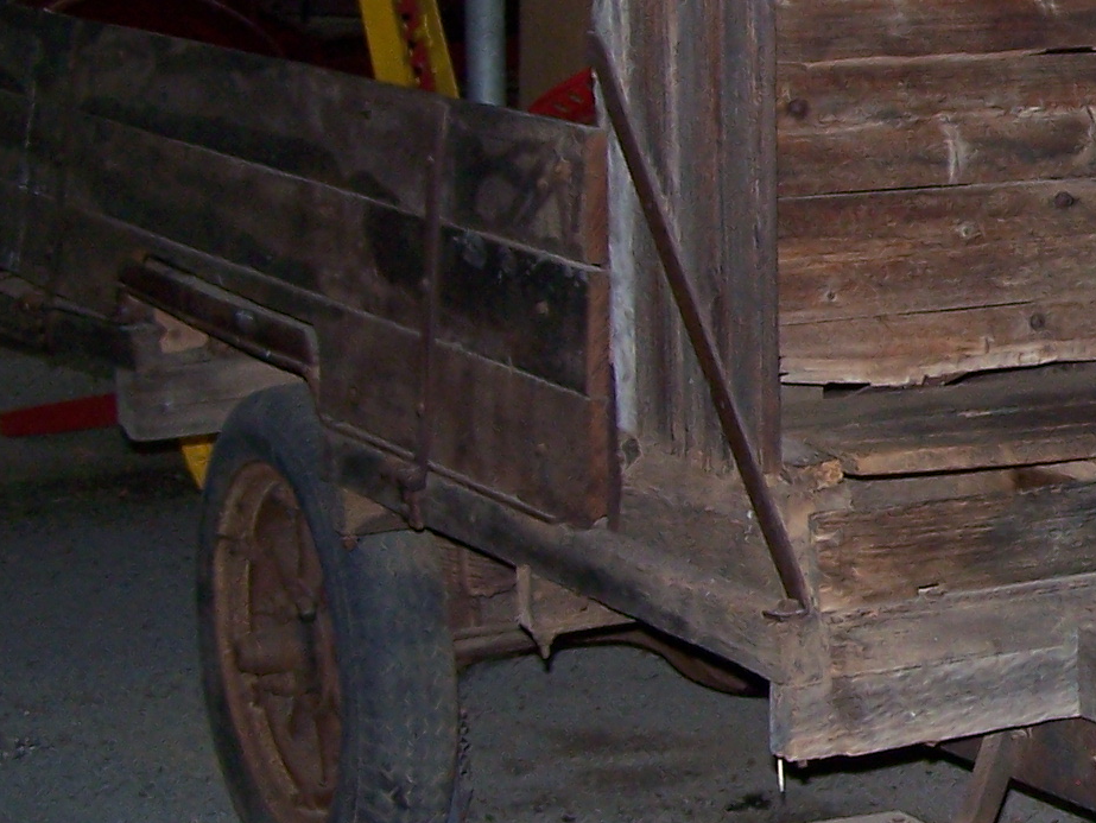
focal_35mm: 106
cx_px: 1470
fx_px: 3357
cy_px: 349
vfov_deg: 14.0
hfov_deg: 17.3
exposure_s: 1/60
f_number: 2.8
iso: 140
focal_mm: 6.3
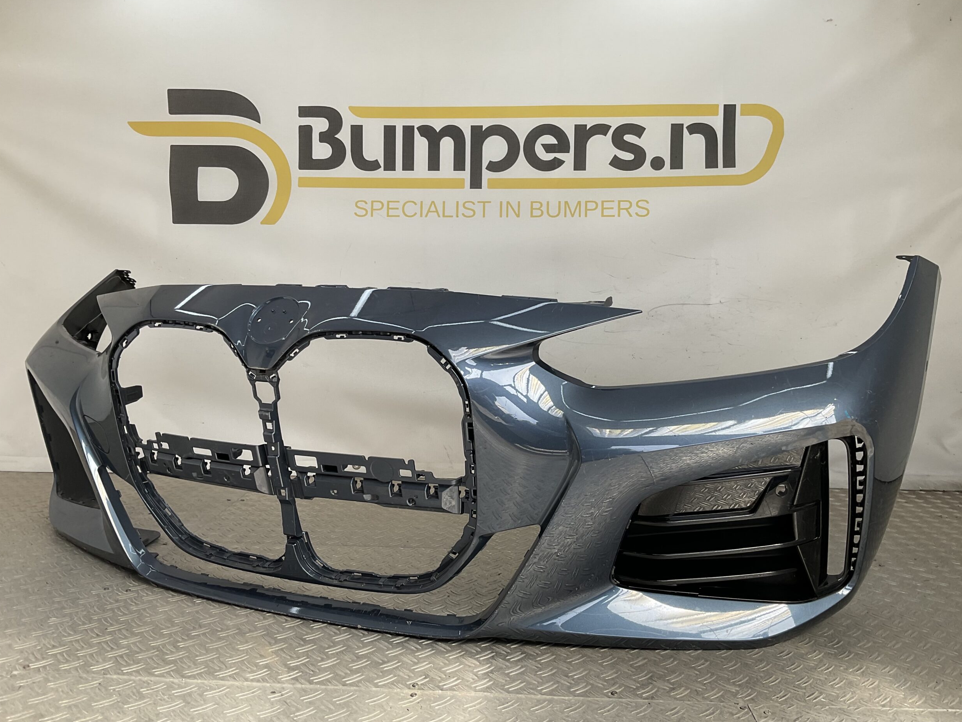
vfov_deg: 46.8
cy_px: 368
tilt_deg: -5.9
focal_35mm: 30
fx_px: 834
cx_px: 480
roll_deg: -1.6
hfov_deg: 60.0
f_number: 1.8
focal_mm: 3
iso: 16
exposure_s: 1/310
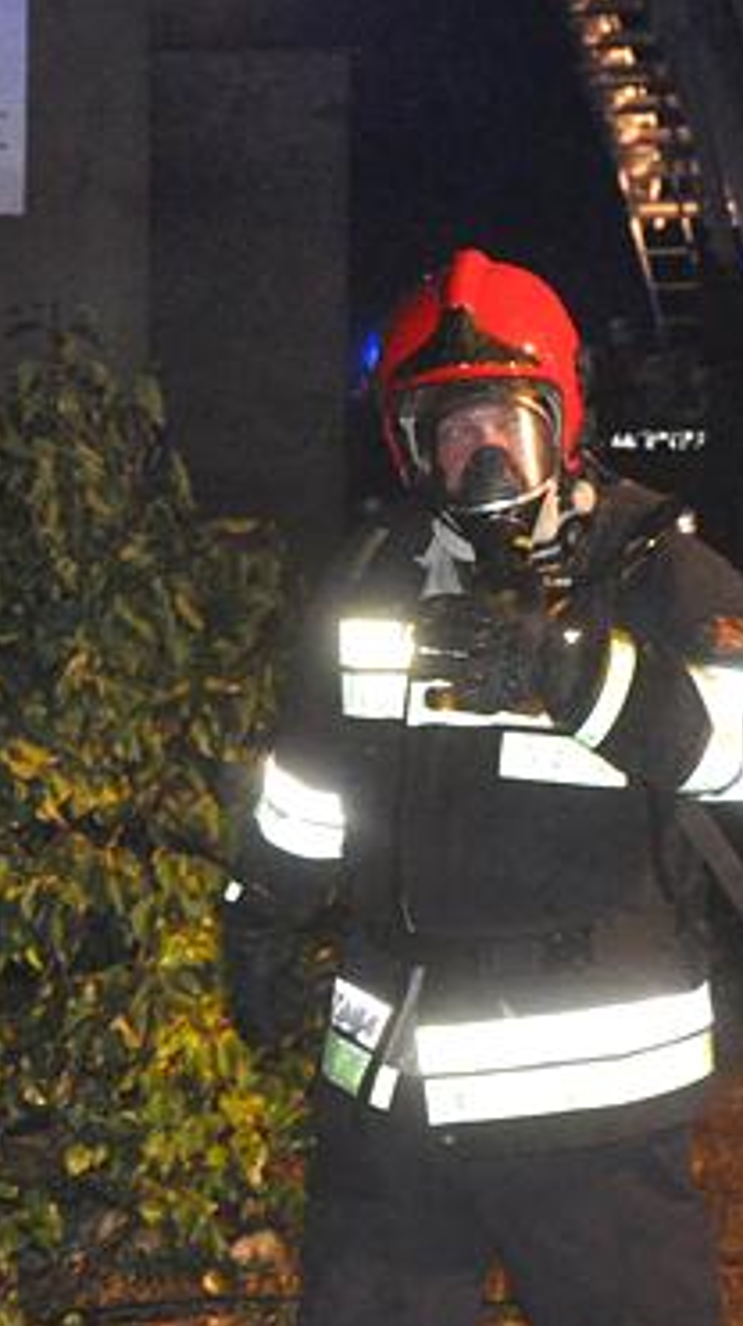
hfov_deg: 8.4
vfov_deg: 14.9
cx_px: 279
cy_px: 942
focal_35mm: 144
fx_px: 5056
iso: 2500
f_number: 5.6
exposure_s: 1/60
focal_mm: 40
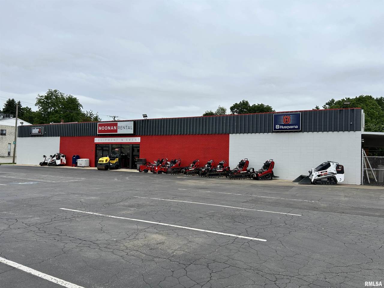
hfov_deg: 67.3
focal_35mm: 26
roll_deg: -1.7
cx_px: 192
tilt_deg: +1.2
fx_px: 288
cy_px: 144
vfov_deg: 53.1
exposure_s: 1/5319
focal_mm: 5.7
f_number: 1.5
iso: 50
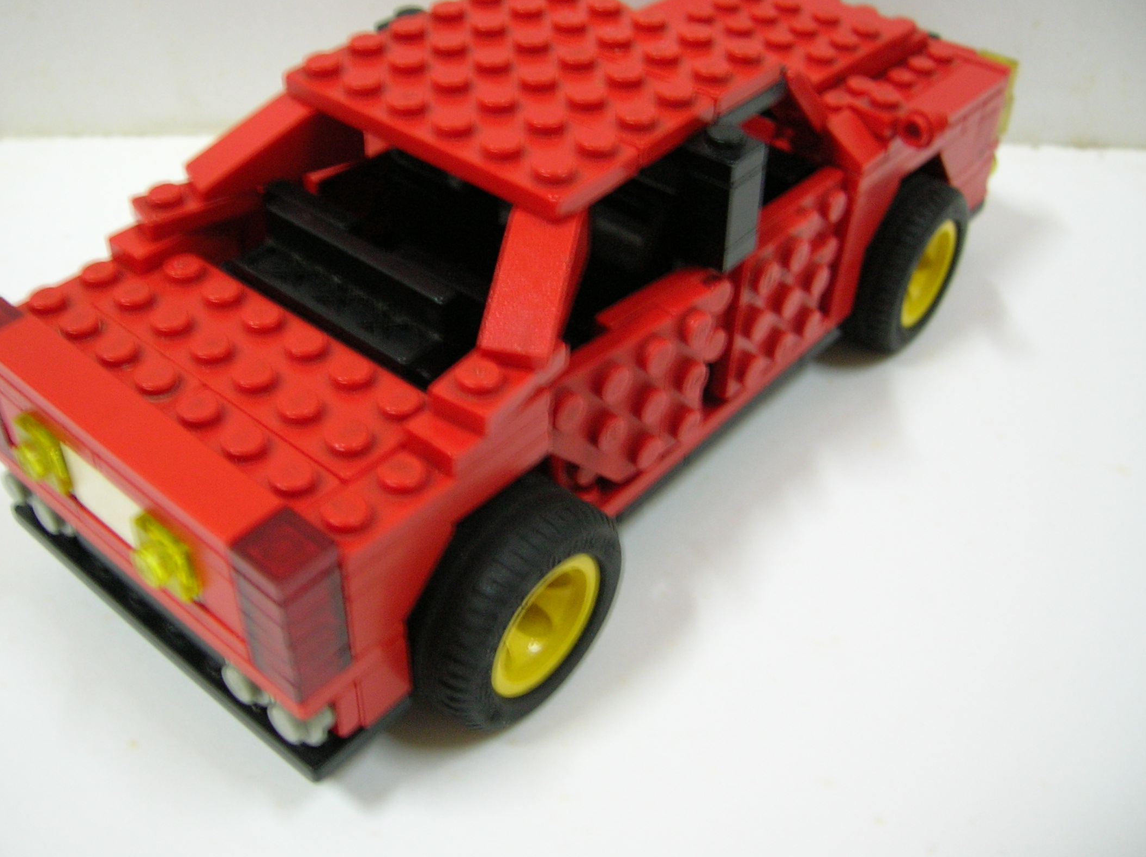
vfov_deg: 38.6
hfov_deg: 50.1
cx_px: 536
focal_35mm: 37
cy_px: 396
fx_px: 1224
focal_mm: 5.7
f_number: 2.9
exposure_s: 1/2.8
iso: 100
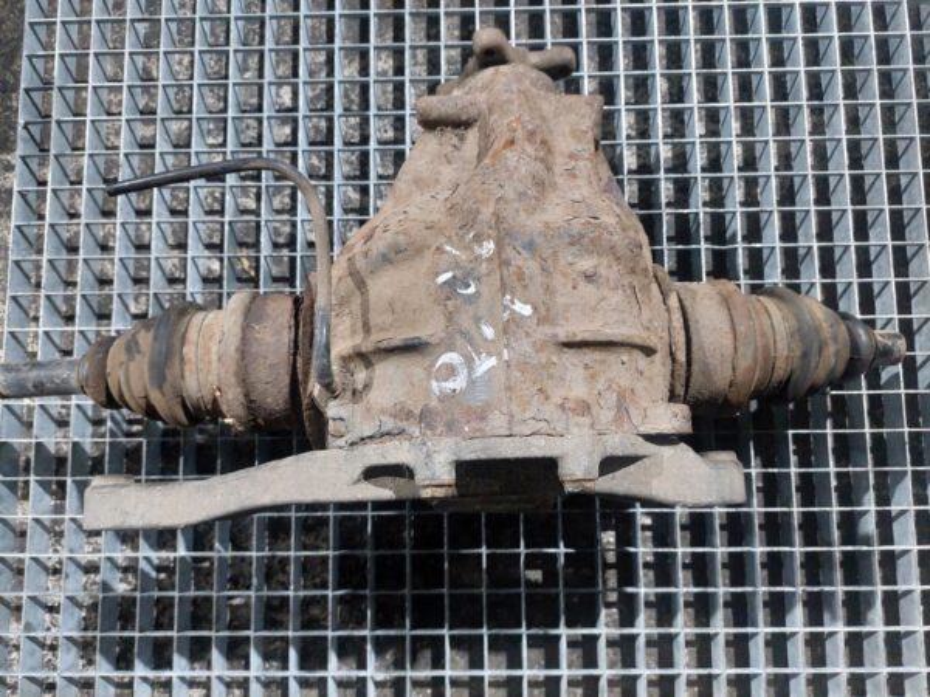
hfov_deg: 69.4
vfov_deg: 54.9
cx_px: 465
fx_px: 672
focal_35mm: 25
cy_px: 348
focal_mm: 5.23
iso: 400
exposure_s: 1/33
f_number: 1.8
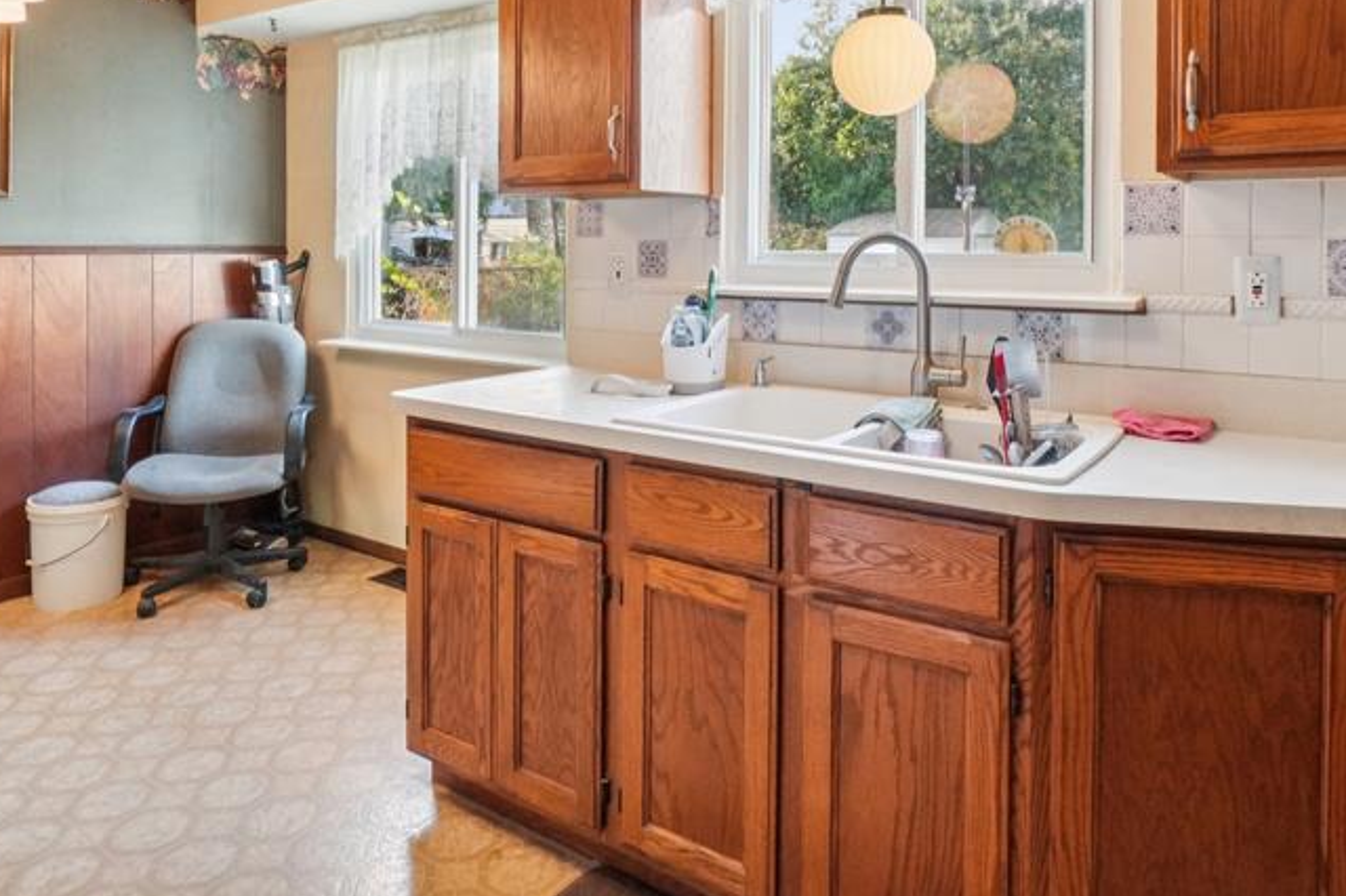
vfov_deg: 51.6
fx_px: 897
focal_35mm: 24
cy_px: 267
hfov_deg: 73.8
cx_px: 675
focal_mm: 10
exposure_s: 1/30
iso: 800
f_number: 8
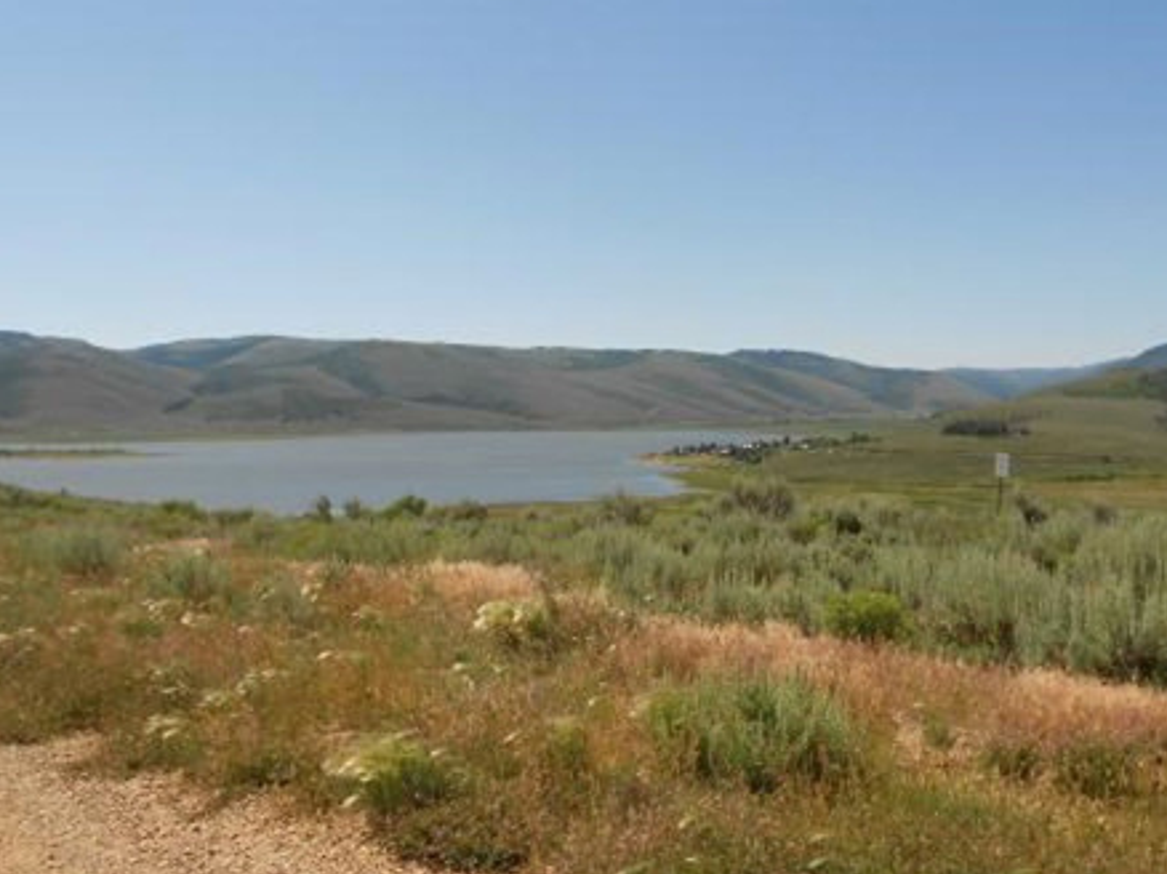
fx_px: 1280
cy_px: 453
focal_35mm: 38
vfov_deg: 37.7
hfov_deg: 49.0
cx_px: 615
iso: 80
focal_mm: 4.6
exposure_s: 1/1250
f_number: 3.2
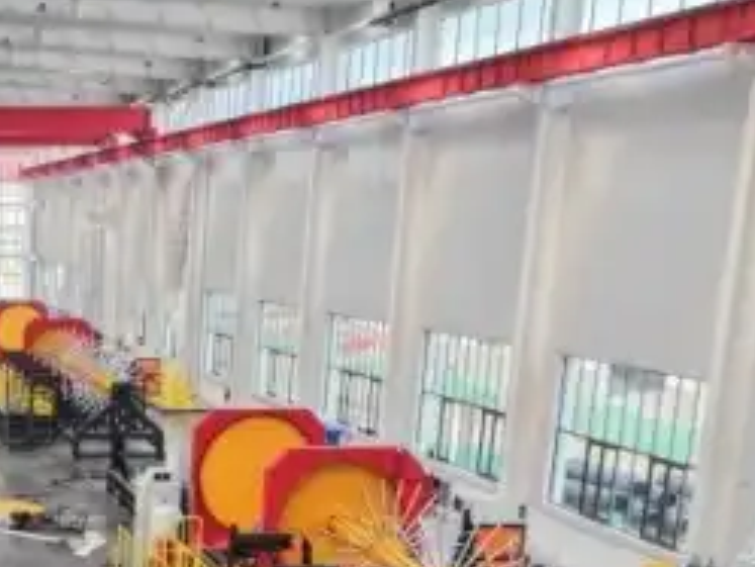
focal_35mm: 77
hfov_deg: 23.5
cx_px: -112
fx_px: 1680
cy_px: 781
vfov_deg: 17.7
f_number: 2.8
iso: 100
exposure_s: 1/80
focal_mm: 12.29
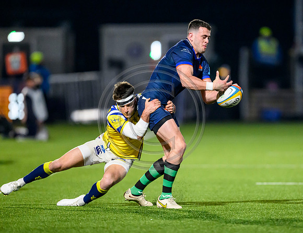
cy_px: 128
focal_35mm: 541
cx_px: 213
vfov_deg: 2.8
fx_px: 4780
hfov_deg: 3.6
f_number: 3.2
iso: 8000
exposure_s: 1/1600
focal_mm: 400
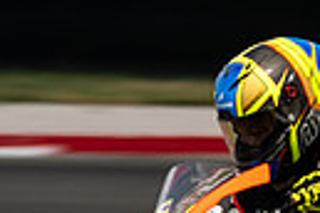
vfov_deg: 0.7
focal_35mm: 1883
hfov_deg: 1.1
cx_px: 675
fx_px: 16736
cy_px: 373
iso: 160
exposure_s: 1/250
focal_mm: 280
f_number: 7.1
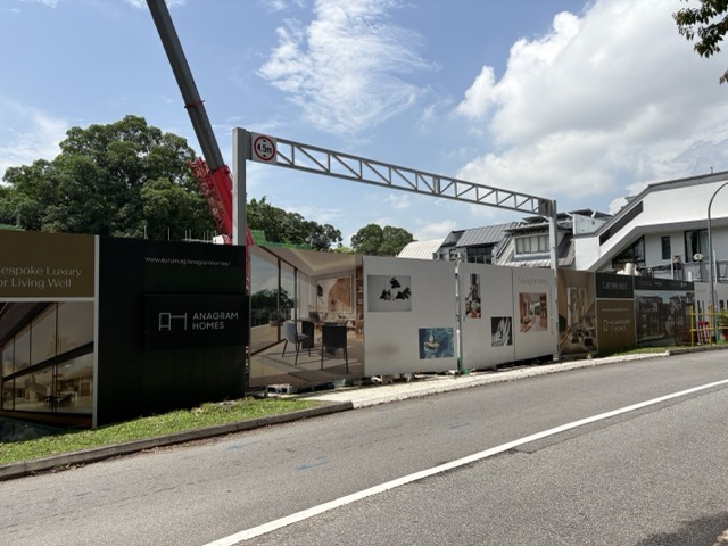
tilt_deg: +2.4
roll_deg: +2.4
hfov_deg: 67.3
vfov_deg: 53.1
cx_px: 364
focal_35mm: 26
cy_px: 273
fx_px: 547
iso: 50
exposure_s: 1/4608
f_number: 1.6
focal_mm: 5.96
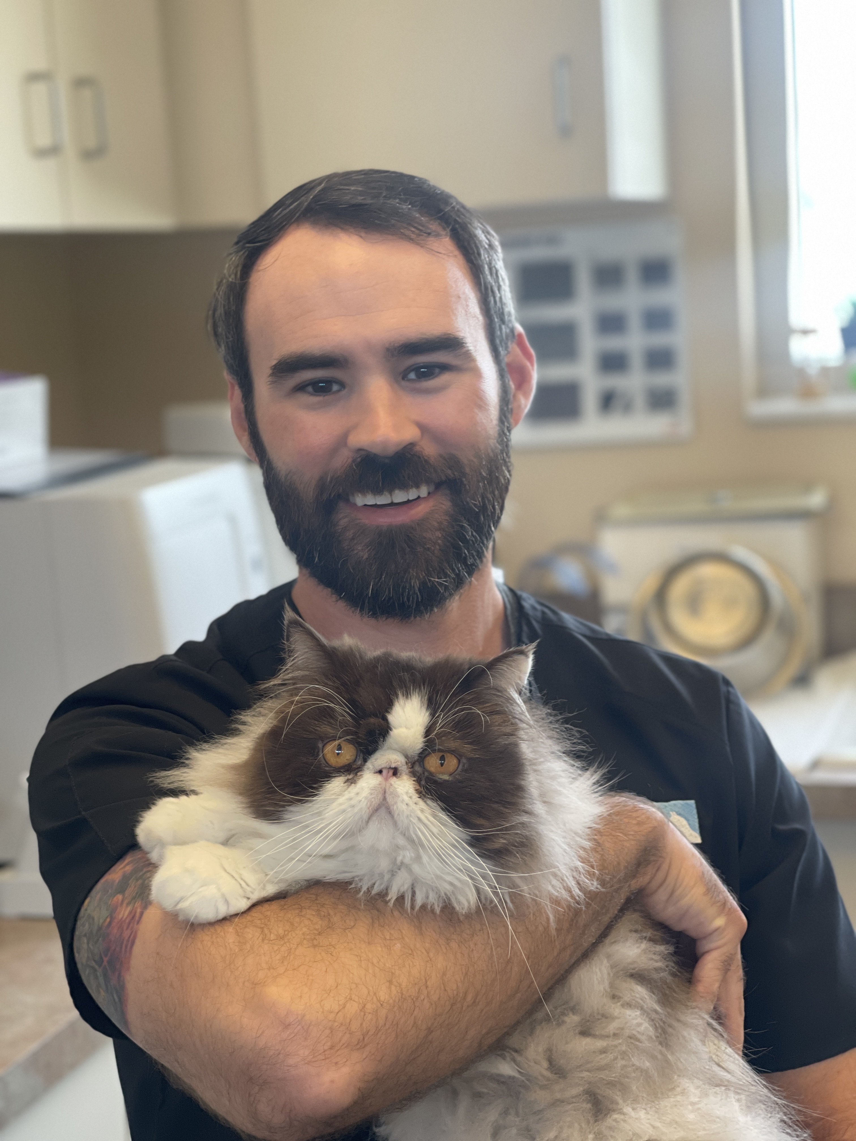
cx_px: 428
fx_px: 2110
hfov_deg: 22.9
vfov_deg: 30.3
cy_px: 570
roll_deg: +5.2
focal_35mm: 64
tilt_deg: -7.1
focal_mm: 7.5
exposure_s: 1/120
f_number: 2.2
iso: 250
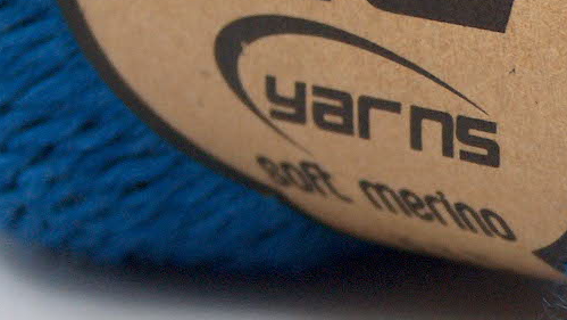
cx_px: 604
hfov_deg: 9.0
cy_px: -72
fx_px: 3579
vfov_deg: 5.1
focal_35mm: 238
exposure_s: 1/5.21
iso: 100
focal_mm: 17.25
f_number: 2.9
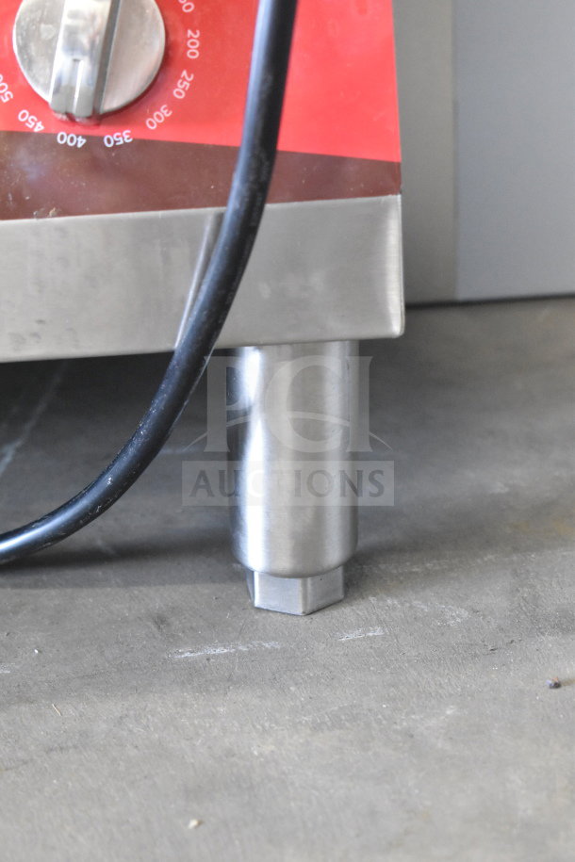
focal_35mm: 78
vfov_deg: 26.0
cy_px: 431
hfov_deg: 17.5
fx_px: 1869
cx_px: 288
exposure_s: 1/80
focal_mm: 52
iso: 7200
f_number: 5.6
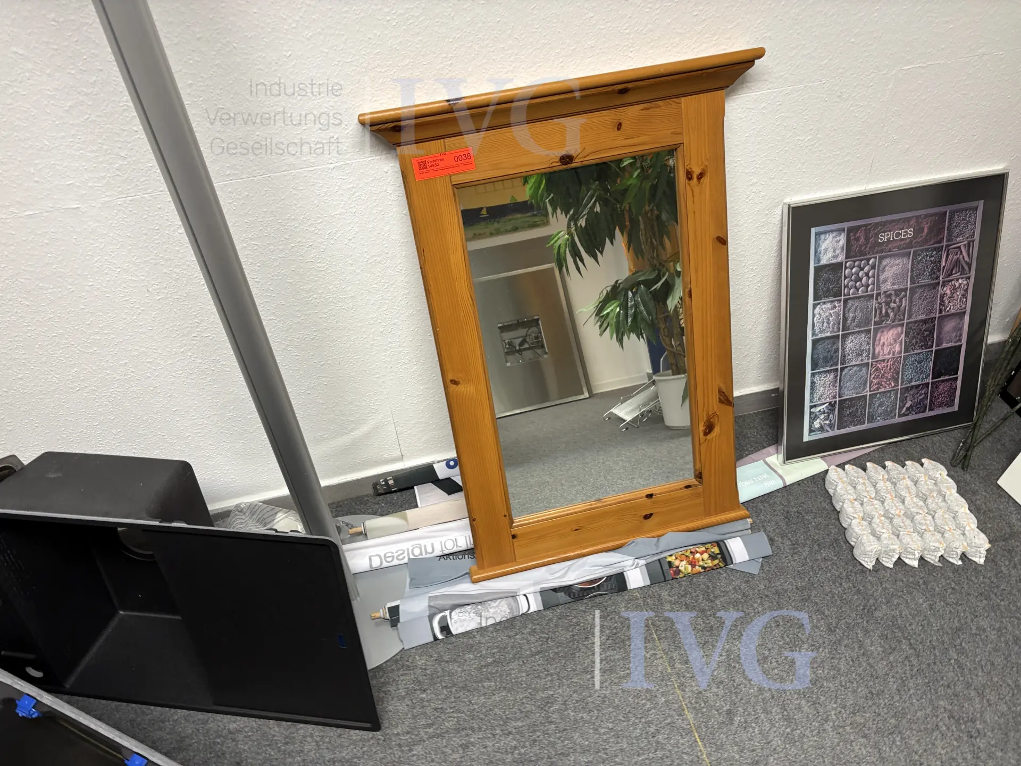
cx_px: 510
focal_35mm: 26
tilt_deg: -39.7
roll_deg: +9.3
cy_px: 383
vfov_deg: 53.1
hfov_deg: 67.3
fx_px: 767
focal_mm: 5.96
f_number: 1.6
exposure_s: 1/50
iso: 125
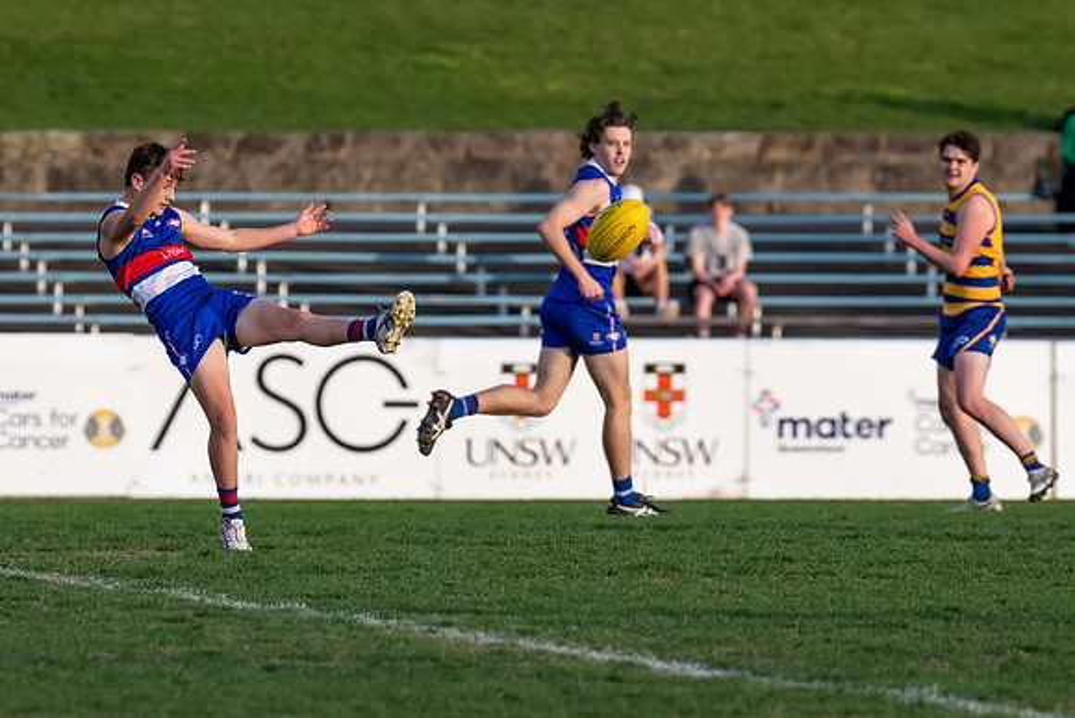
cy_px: 345
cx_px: 235
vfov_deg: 2.3
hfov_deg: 3.5
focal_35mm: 593
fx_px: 17722
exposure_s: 1/1600
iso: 800
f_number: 5.6
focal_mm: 300
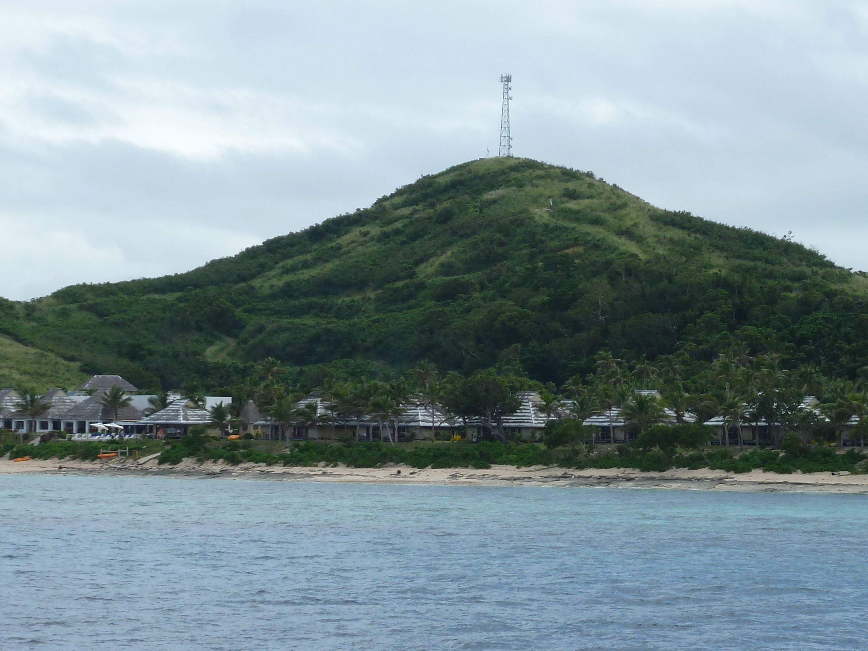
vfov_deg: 10.6
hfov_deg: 14.2
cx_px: 533
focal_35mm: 139
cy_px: 520
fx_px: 3485
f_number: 5
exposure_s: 1/400
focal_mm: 13.7
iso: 80
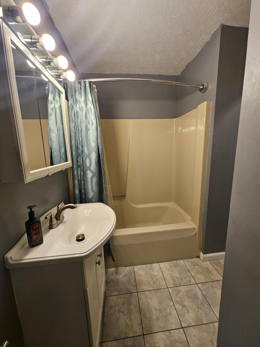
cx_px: 130
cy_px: 174
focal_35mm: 13
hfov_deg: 89.9
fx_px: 130
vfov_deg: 106.2
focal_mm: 1.74
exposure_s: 1/60
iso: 125
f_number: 2.2
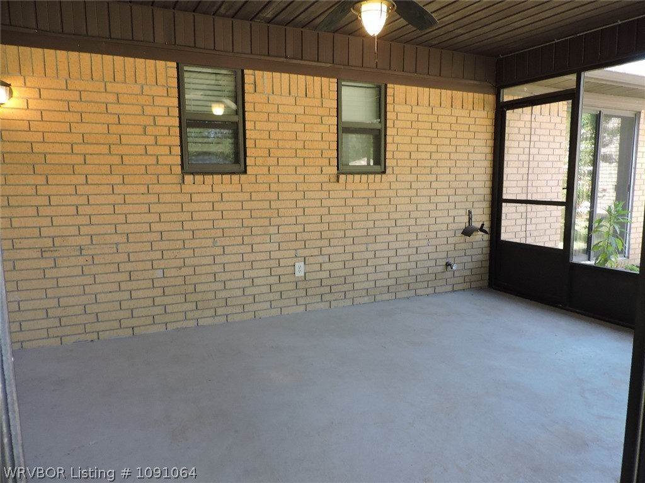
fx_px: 447
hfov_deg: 71.6
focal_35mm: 24
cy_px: 242
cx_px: 322
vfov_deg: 56.8
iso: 110
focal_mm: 4.3
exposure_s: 1/30
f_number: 3
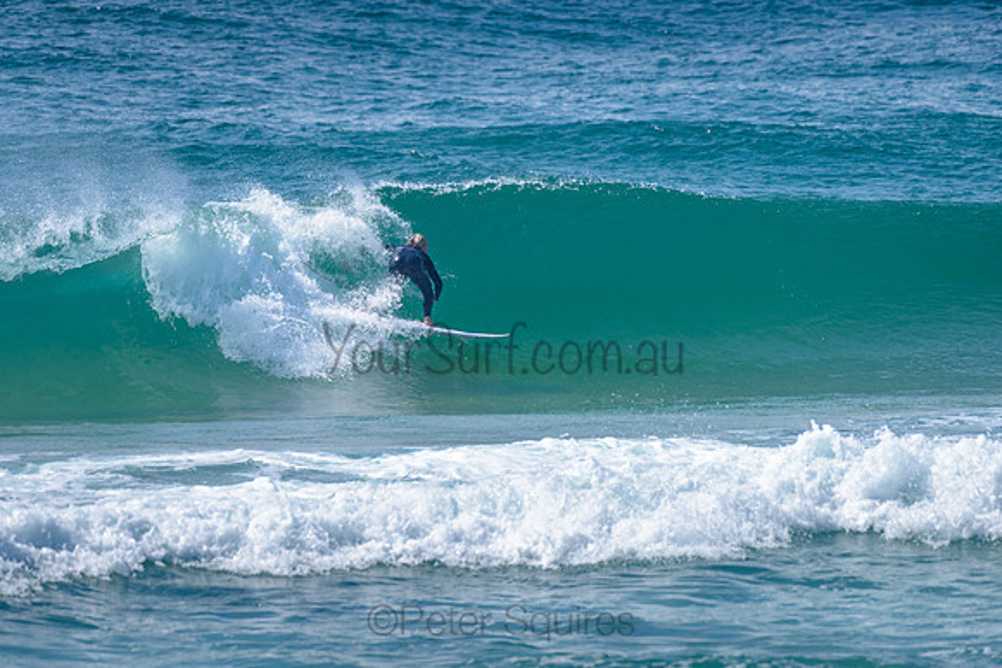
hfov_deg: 3.4
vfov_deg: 2.2
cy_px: 259
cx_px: 388
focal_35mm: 613
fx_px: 17055
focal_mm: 500
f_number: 5.6
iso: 125
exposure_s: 1/2000
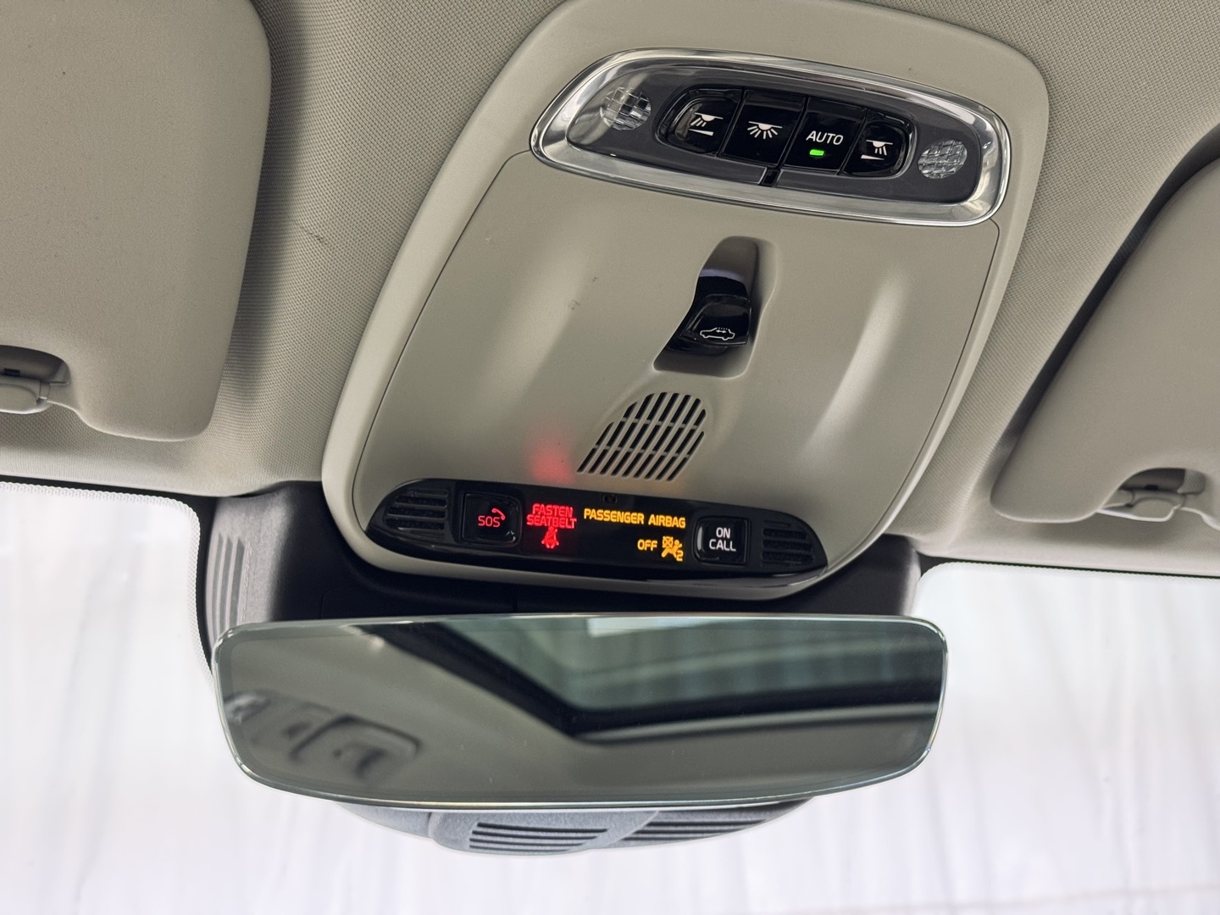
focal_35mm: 48
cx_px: 610
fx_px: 1692
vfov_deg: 30.3
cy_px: 458
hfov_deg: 39.7
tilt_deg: +26.5
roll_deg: +3.6
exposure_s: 1/33
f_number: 1.78
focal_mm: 6.76
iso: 320
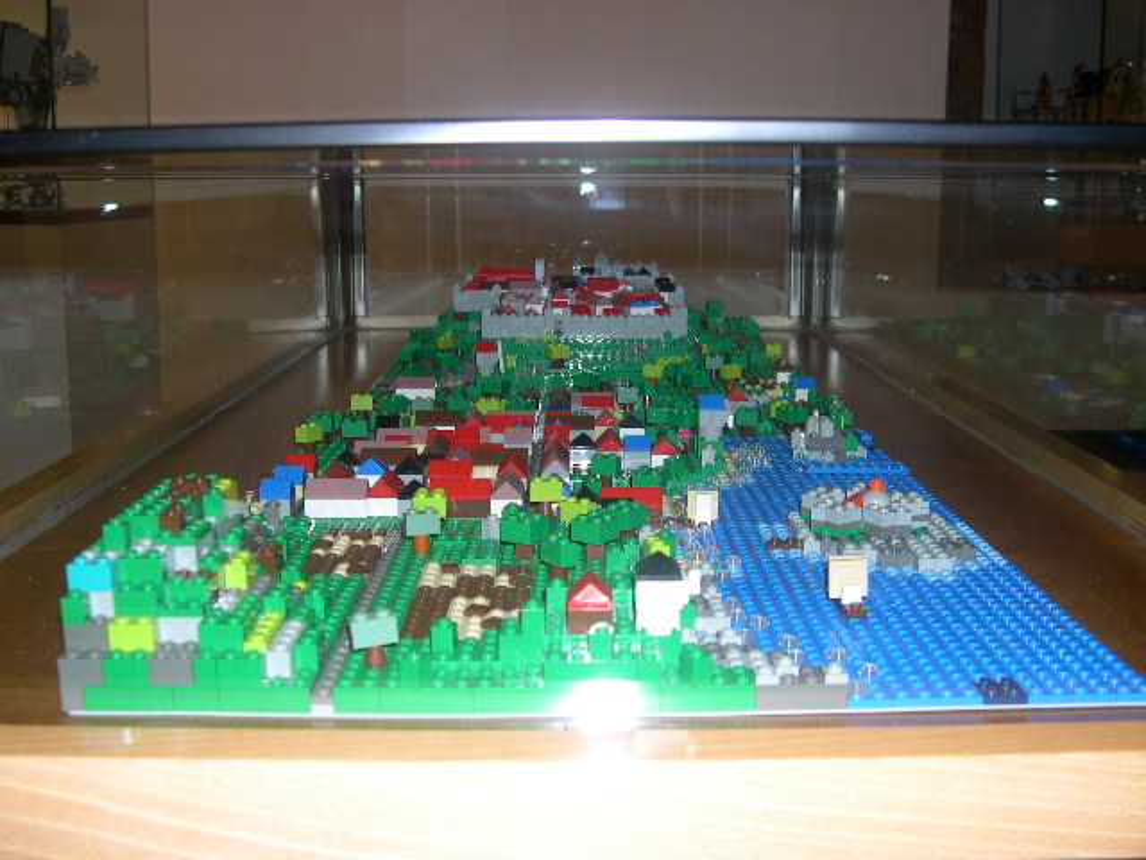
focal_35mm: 38
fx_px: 1258
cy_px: 430
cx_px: 573
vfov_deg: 37.7
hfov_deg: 49.0
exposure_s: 1/60
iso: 100
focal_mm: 8
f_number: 2.8
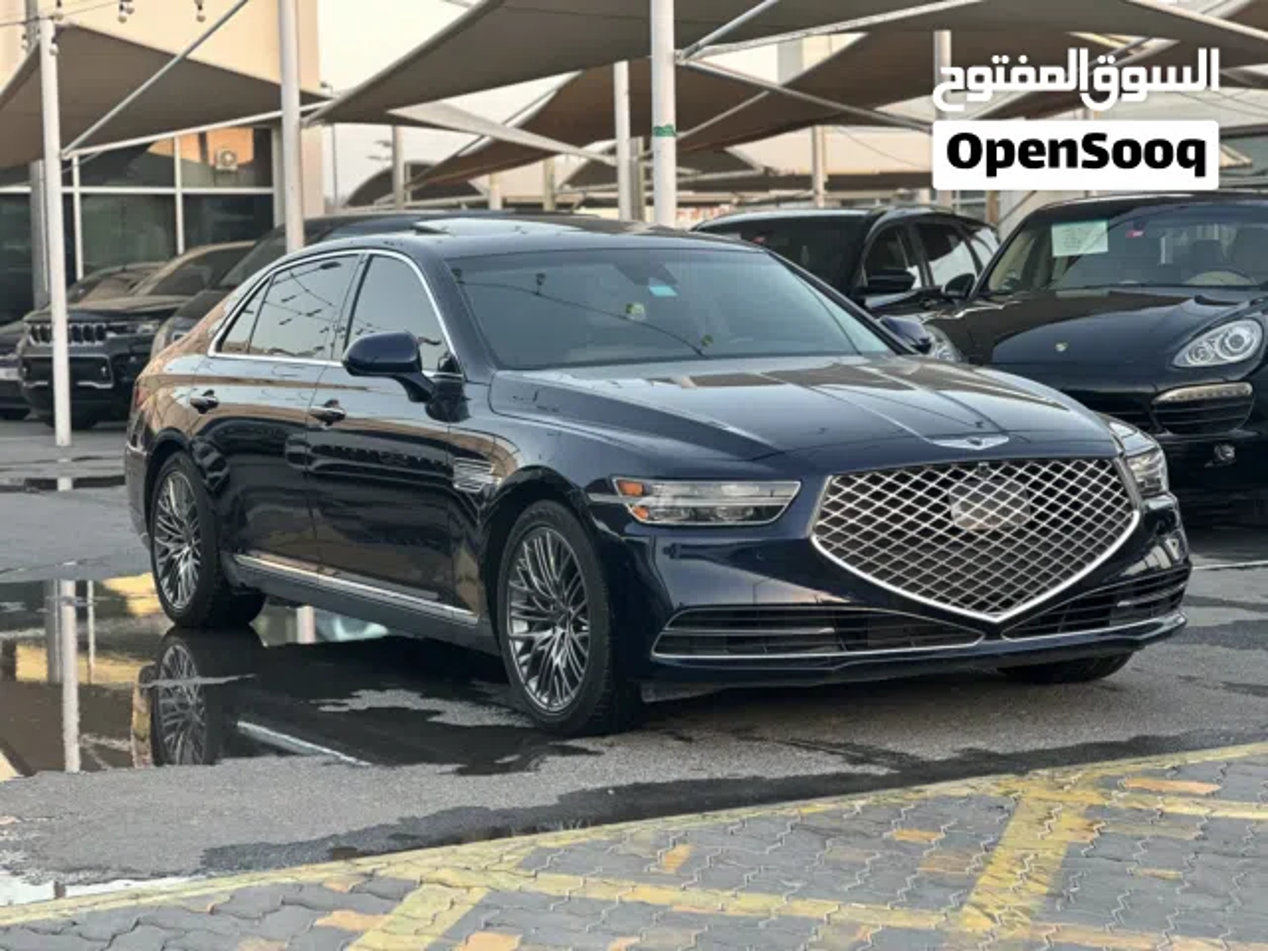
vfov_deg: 19.1
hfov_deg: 25.3
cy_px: 476
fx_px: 2821
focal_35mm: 77
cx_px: 634
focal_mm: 9
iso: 160
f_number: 2.8
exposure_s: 1/121
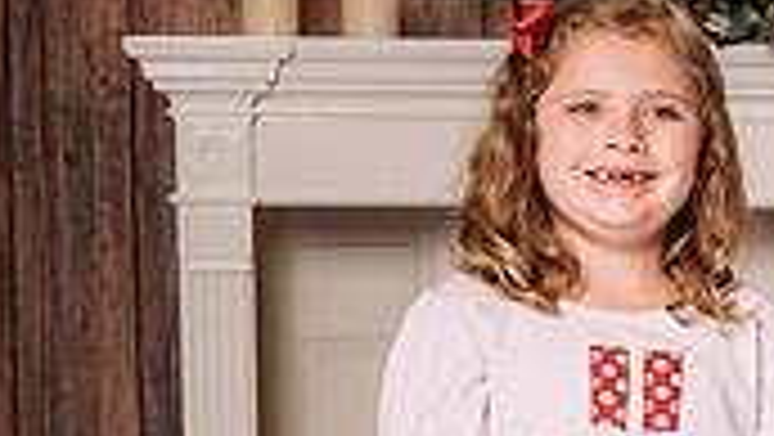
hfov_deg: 16.2
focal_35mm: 131
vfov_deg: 9.0
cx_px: 636
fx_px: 2690
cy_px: 701
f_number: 5
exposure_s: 1/100
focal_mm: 35
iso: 100
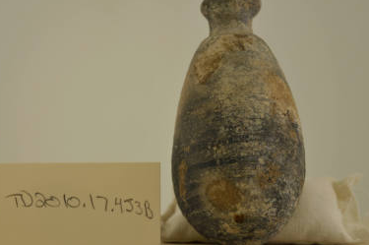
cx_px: 153
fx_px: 1065
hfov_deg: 19.6
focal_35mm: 104
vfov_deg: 13.1
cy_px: 136
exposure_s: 1/50
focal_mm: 52
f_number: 5
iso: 200
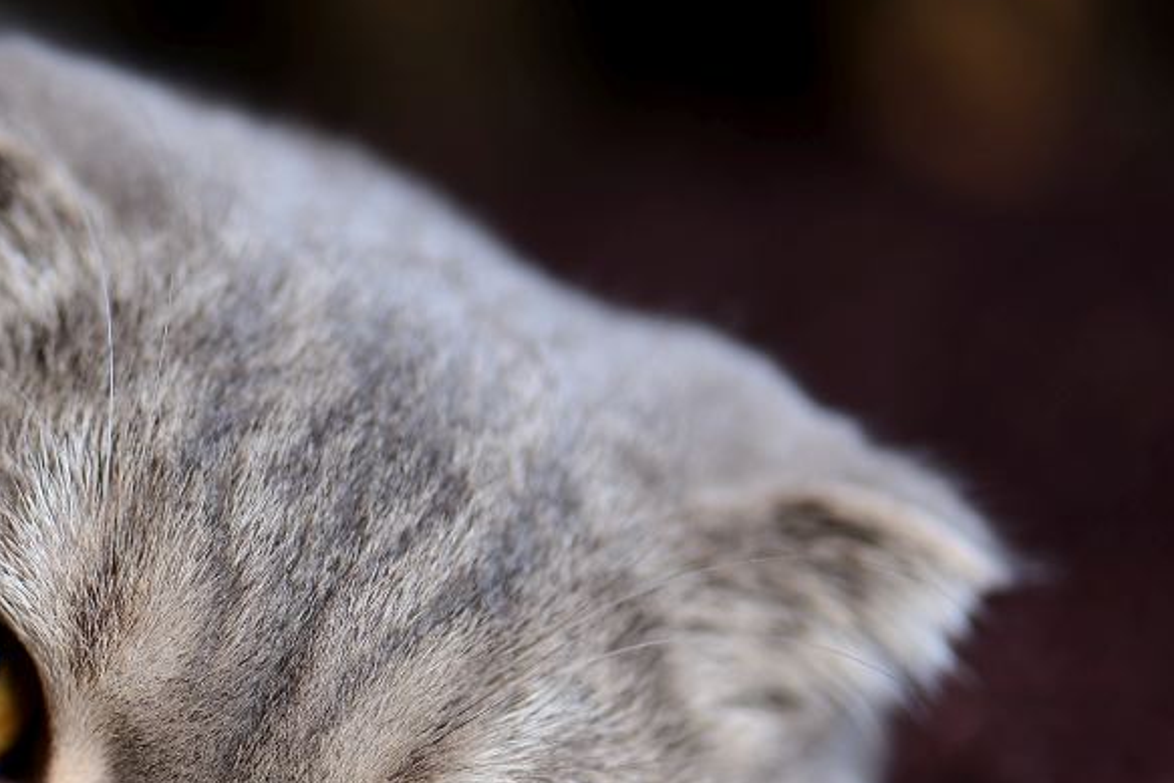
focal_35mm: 216
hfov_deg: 9.5
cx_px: 40
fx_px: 7045
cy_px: 774
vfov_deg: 6.3
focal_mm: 105
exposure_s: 1/40
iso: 100
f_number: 3.2
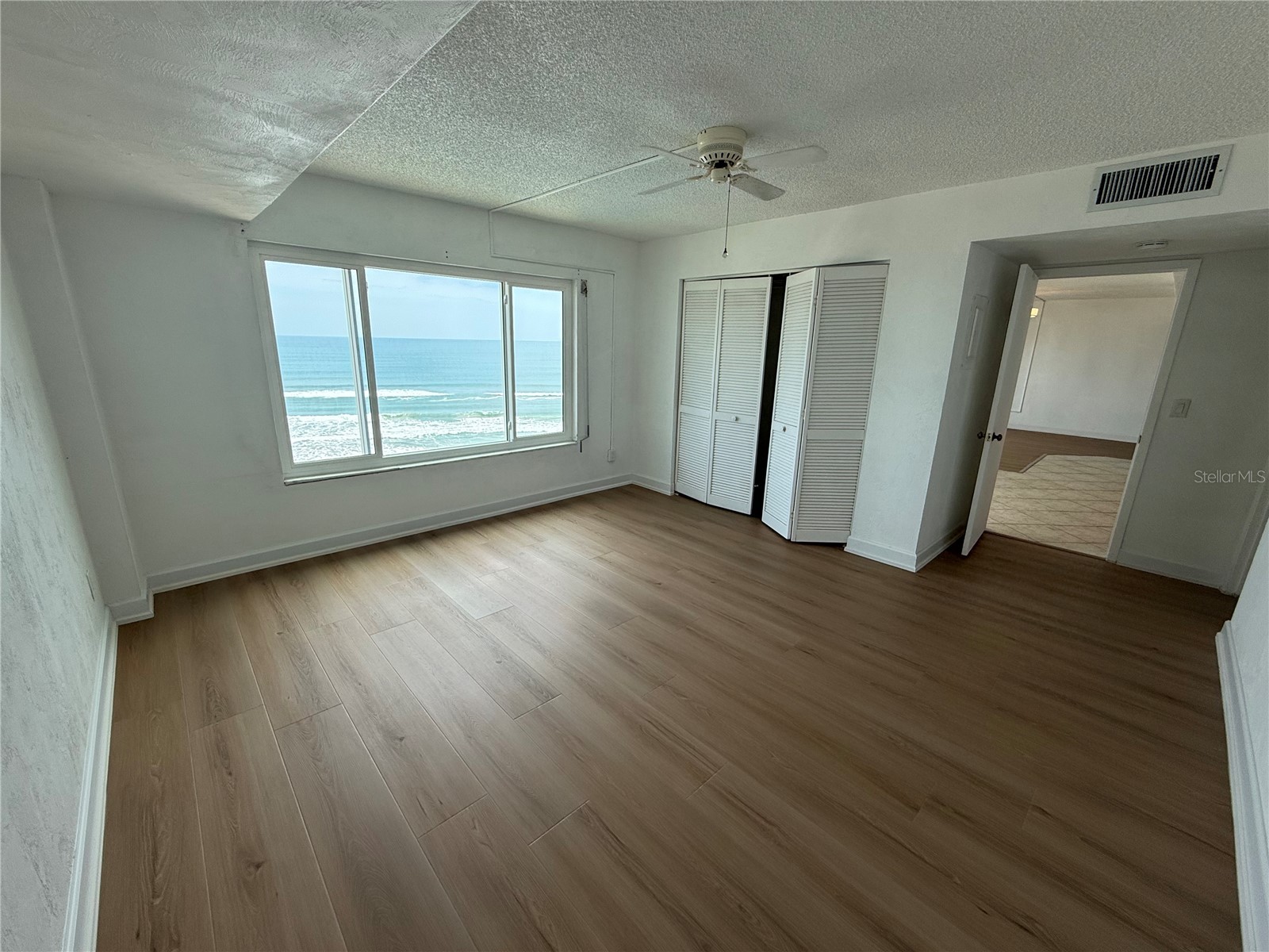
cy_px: 476
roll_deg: -1.3
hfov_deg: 102.1
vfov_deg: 85.7
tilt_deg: -14.5
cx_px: 634
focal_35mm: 14
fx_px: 513
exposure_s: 1/310
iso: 64
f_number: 2.2
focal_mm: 2.22
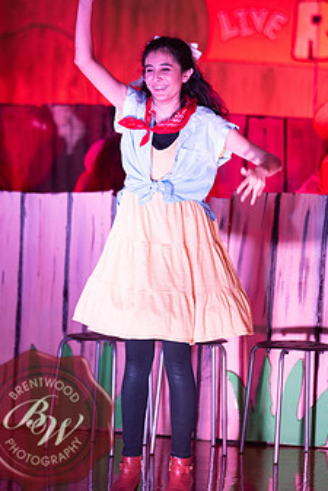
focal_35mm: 267
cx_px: 182
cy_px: 194
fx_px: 3645
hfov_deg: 5.2
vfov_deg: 7.7
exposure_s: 1/200
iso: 1600
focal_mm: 200
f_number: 2.8
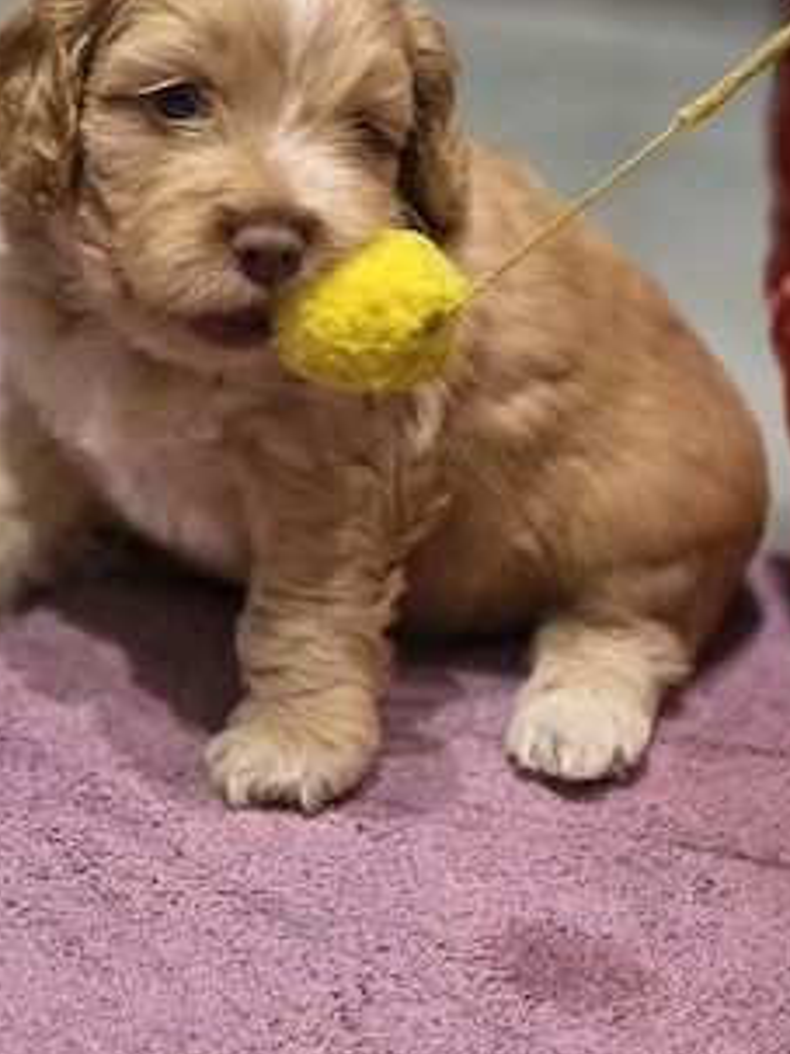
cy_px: 438
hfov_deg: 16.2
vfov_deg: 21.5
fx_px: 2771
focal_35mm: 91
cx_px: 299
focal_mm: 7.9
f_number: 2.4
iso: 320
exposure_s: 1/33.4
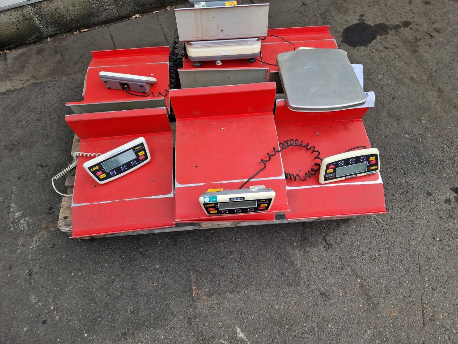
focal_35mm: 23
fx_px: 304
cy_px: 172
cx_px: 229
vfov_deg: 58.9
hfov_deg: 73.9
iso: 50
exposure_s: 1/546
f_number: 1.8
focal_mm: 5.4
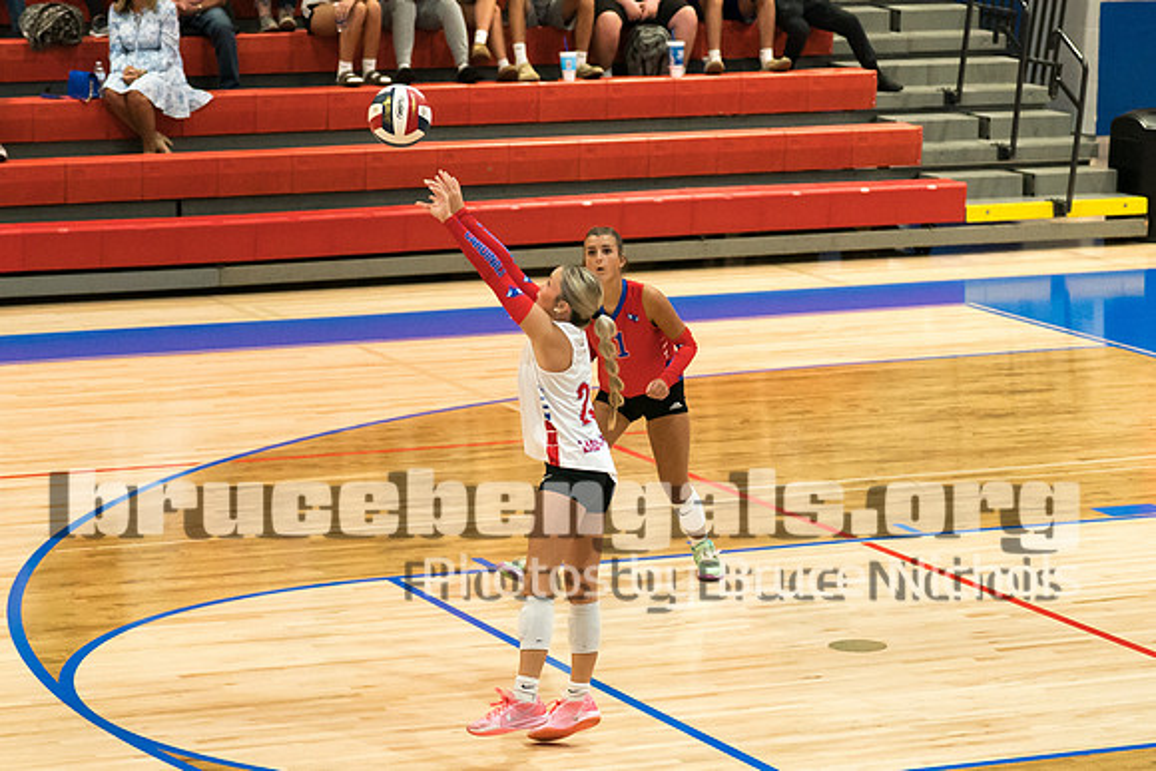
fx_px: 4319
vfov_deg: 10.2
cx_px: 578
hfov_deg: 15.2
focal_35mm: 134
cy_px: 537
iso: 3200
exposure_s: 1/1000
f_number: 2.8
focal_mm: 72
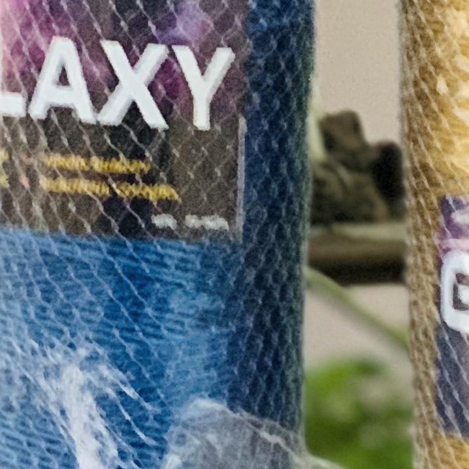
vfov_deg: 6.8
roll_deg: +1.6
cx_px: 1067
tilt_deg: -6.1
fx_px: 3955
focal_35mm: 258
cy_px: 524
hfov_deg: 6.5
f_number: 2.4
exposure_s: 1/40
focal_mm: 6
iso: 500
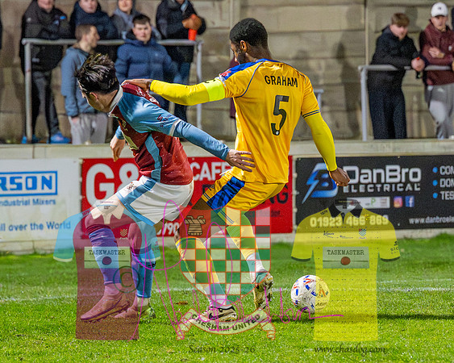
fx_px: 3844
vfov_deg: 5.4
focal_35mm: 286
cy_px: 308
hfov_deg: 6.8
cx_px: 183
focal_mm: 94
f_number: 3.2
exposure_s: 1/1250
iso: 8000
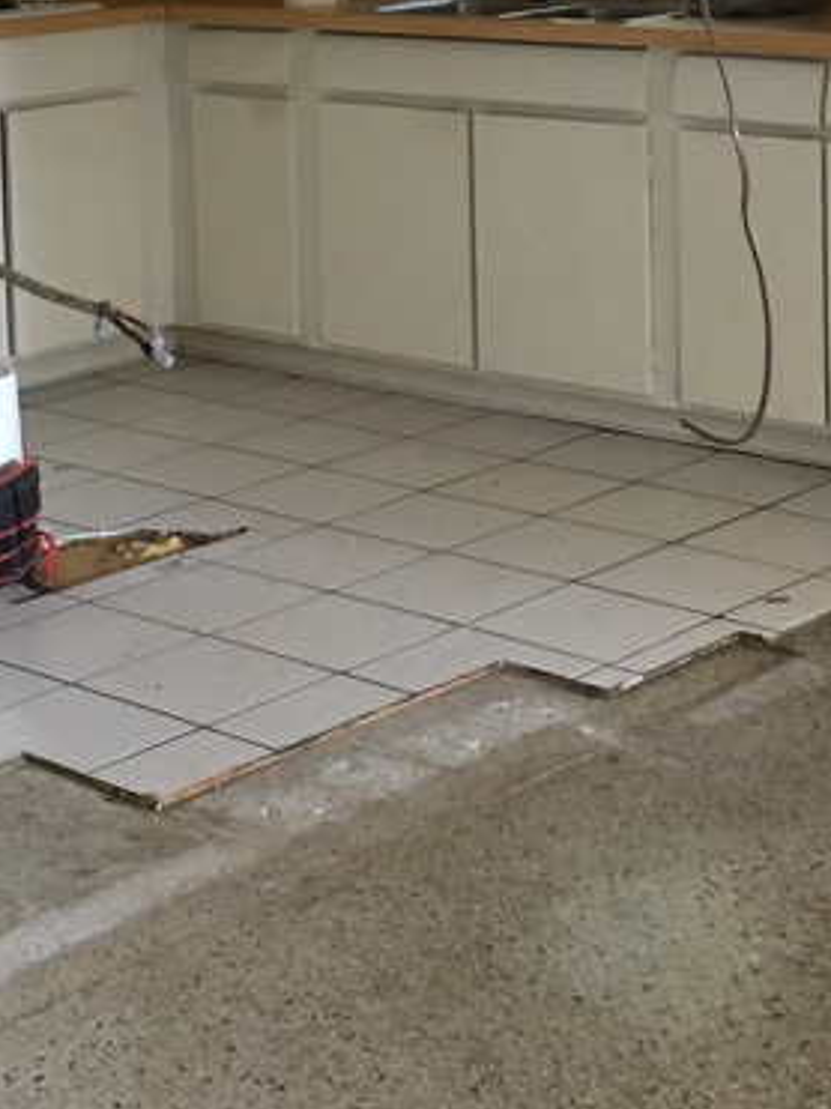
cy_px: 36
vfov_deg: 23.5
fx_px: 2562
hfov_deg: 18.4
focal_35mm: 80
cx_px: 284
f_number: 2.2
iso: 125
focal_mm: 4.15
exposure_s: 1/30
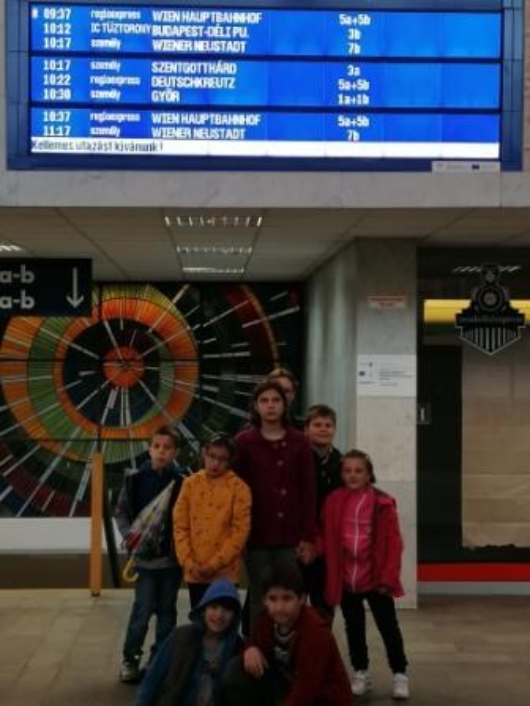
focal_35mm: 69
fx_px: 1409
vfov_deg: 28.2
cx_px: 265
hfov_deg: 21.3
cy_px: 353
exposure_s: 1/50
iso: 100
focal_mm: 4.75
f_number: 1.8
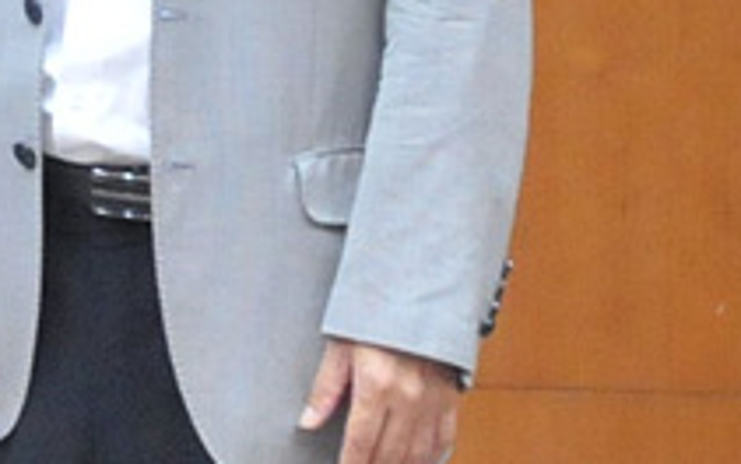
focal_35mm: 347
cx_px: -1489
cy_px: -812
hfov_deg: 5.7
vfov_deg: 3.7
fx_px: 7009
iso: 3200
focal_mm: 32
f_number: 4
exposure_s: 1/60
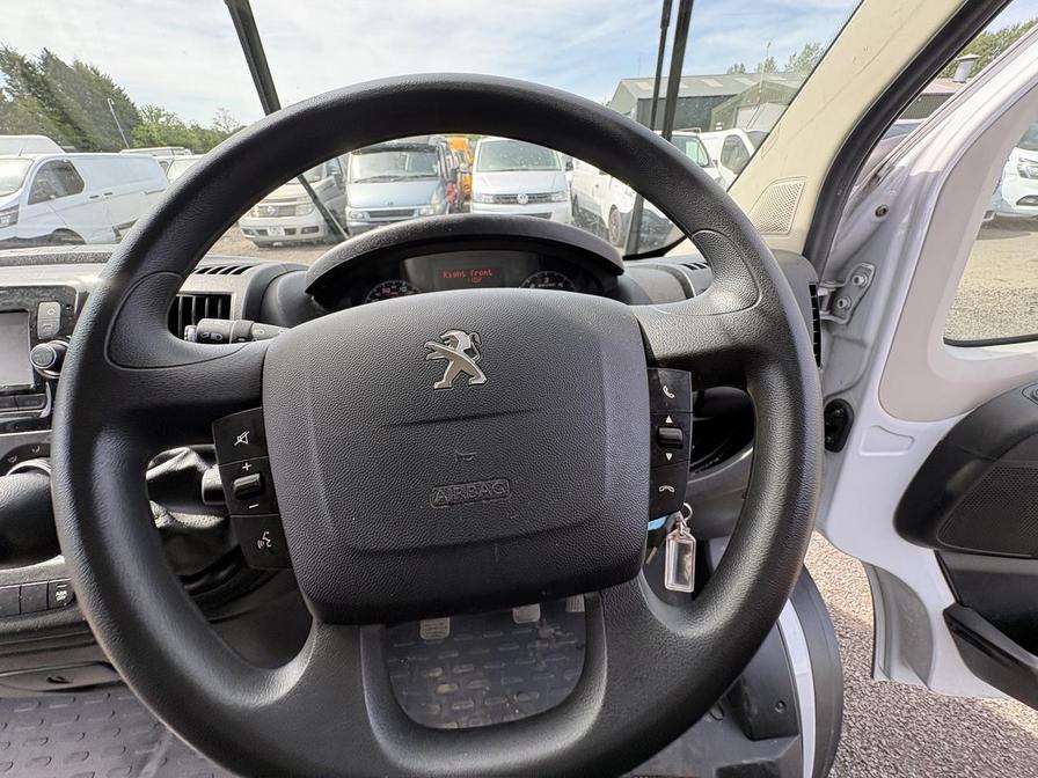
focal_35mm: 14
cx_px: 519
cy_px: 389
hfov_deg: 102.1
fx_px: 420
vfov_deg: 85.7
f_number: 2.2
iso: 64
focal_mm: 2.22
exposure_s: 1/146
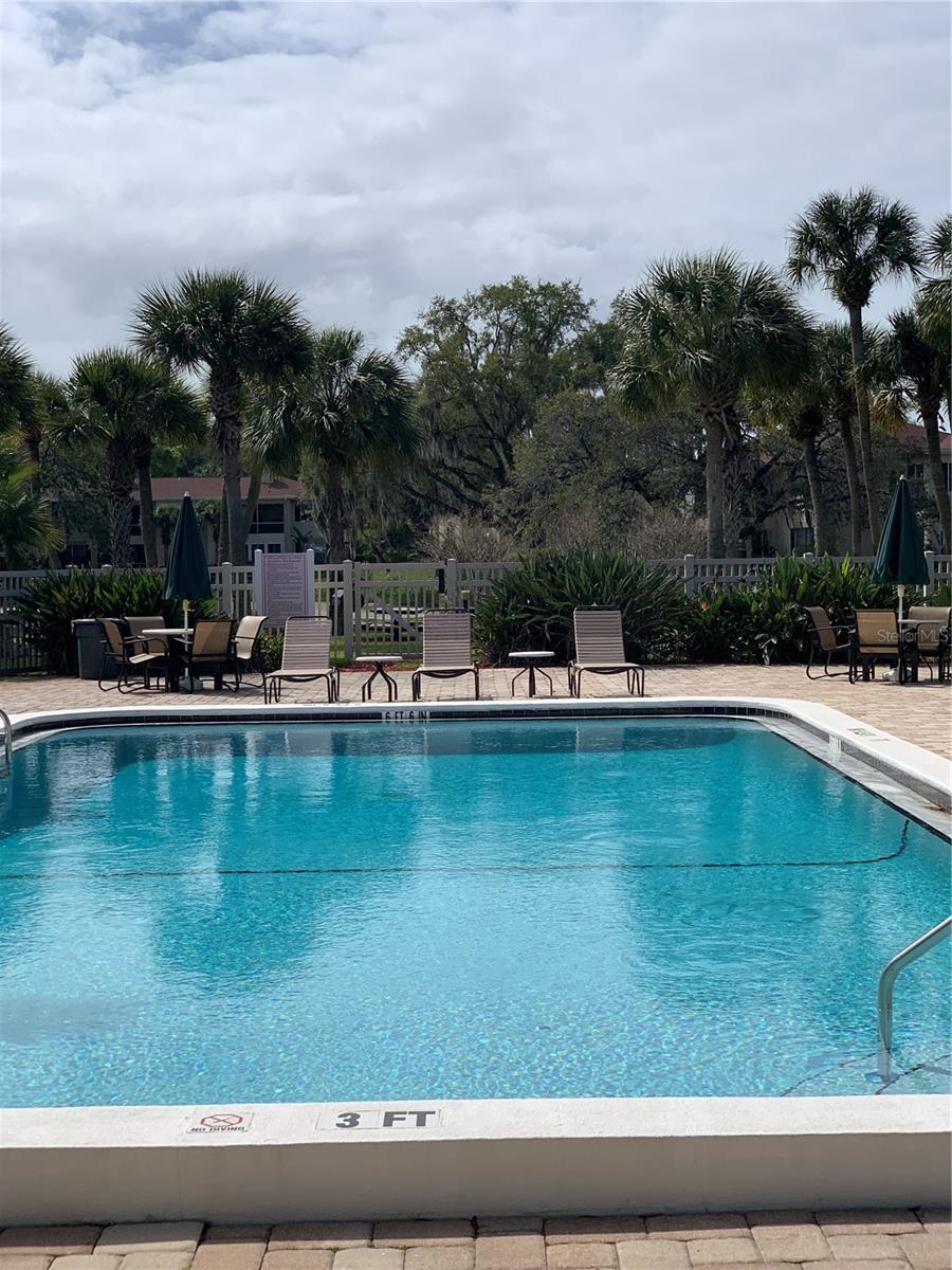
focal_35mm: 52
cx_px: 476
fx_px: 1907
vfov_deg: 36.8
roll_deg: +0.8
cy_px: 635
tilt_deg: -1.3
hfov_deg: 28.0
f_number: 2.4
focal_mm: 6
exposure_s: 1/2817
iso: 16
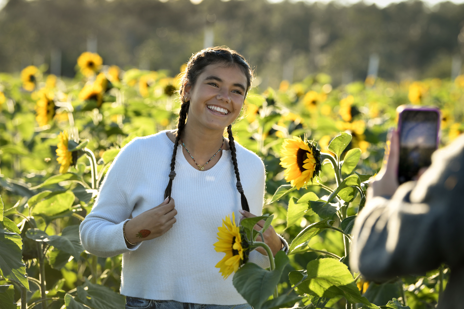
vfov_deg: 11.4
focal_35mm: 120
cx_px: 232
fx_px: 1547
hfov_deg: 17.1
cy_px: 154
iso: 250
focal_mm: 120
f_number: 4
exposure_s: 1/640
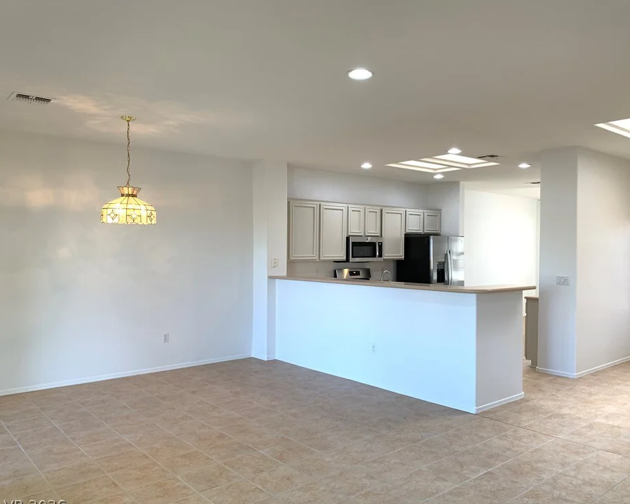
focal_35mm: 28
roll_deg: +0.2
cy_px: 256
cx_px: 339
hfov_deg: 62.1
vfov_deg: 51.5
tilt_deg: -2.5
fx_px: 522
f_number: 1.8
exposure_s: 1/120
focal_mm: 4.25
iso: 80
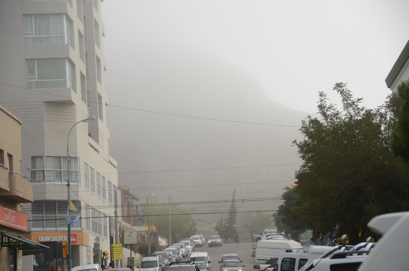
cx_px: 204
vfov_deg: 11.4
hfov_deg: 17.1
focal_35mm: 120
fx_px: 1360
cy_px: 136
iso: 400
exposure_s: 1/800
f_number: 5
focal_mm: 80
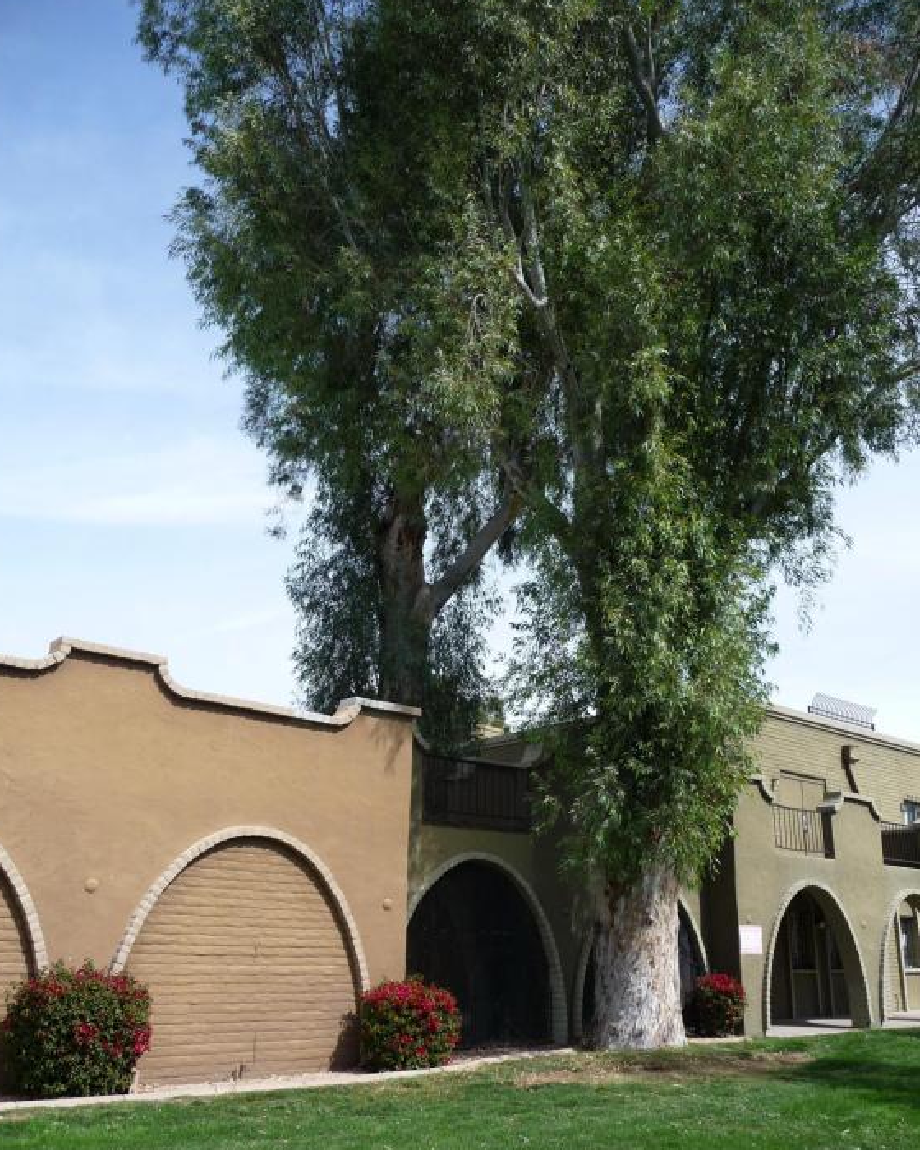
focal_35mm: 30
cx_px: 450
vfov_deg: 58.7
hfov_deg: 48.5
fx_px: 1021
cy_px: 611
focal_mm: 4.7
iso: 100
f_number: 3.3
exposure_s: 1/800
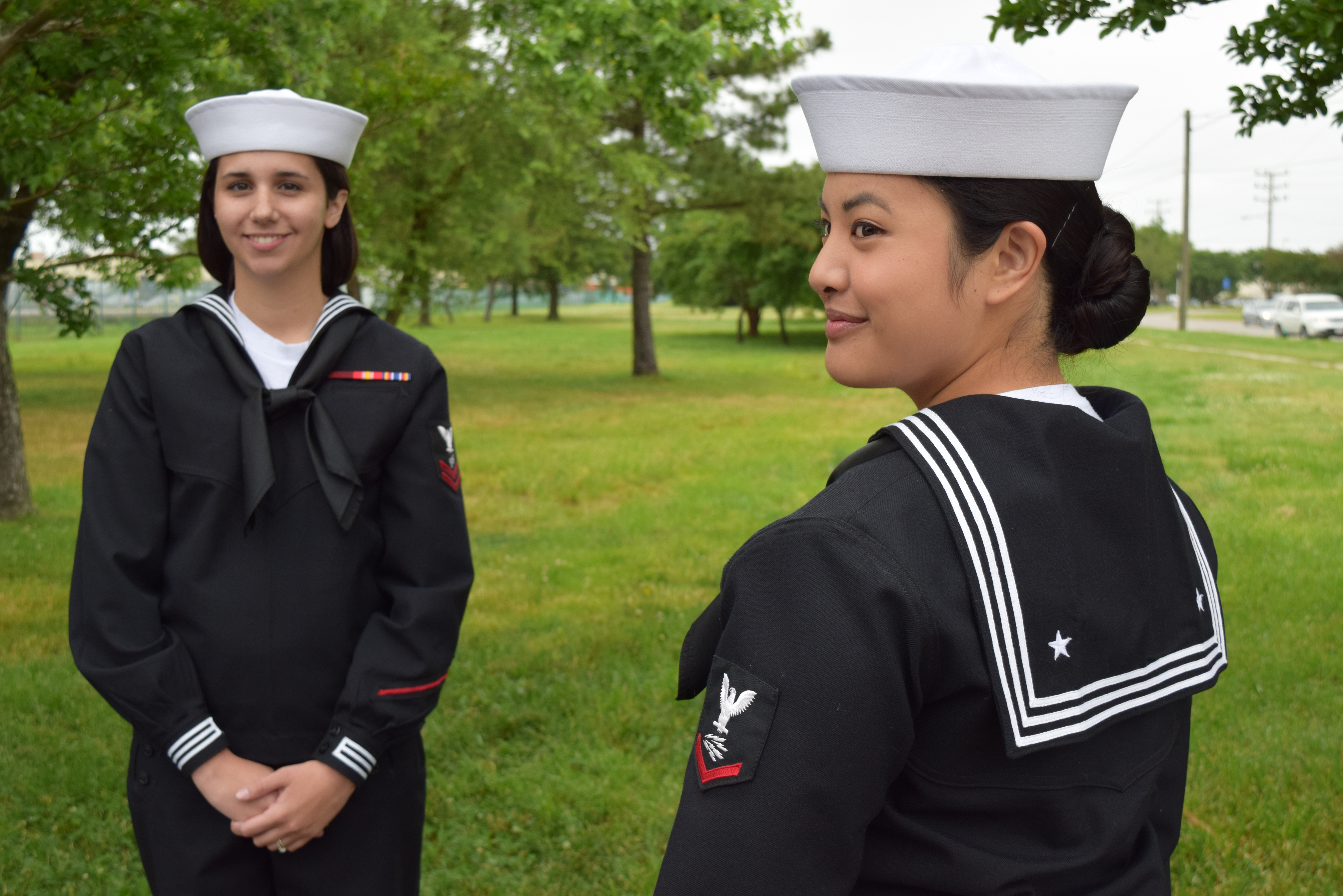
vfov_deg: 31.9
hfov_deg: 46.4
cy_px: 448
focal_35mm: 42
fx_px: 1567
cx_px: 672
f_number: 6.3
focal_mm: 28
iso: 400
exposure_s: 1/160
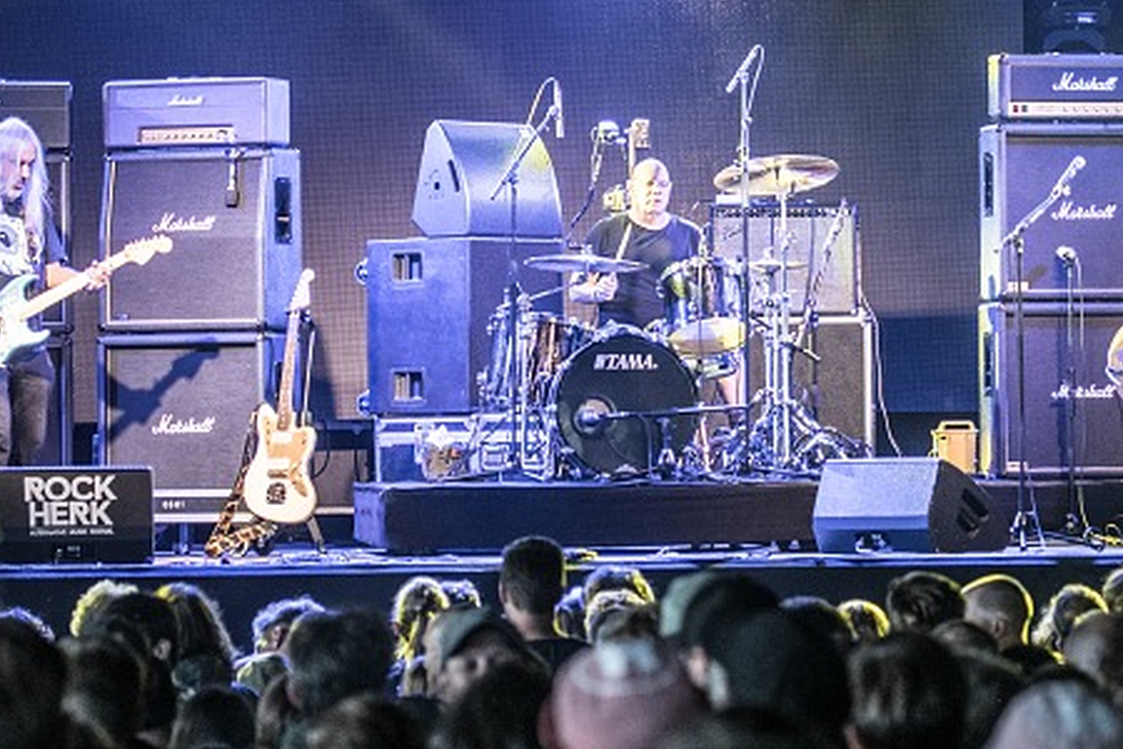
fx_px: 5989
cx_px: 789
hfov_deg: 10.7
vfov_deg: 7.2
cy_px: 462
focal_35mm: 192
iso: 800
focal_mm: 80
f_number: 2.8
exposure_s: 1/100
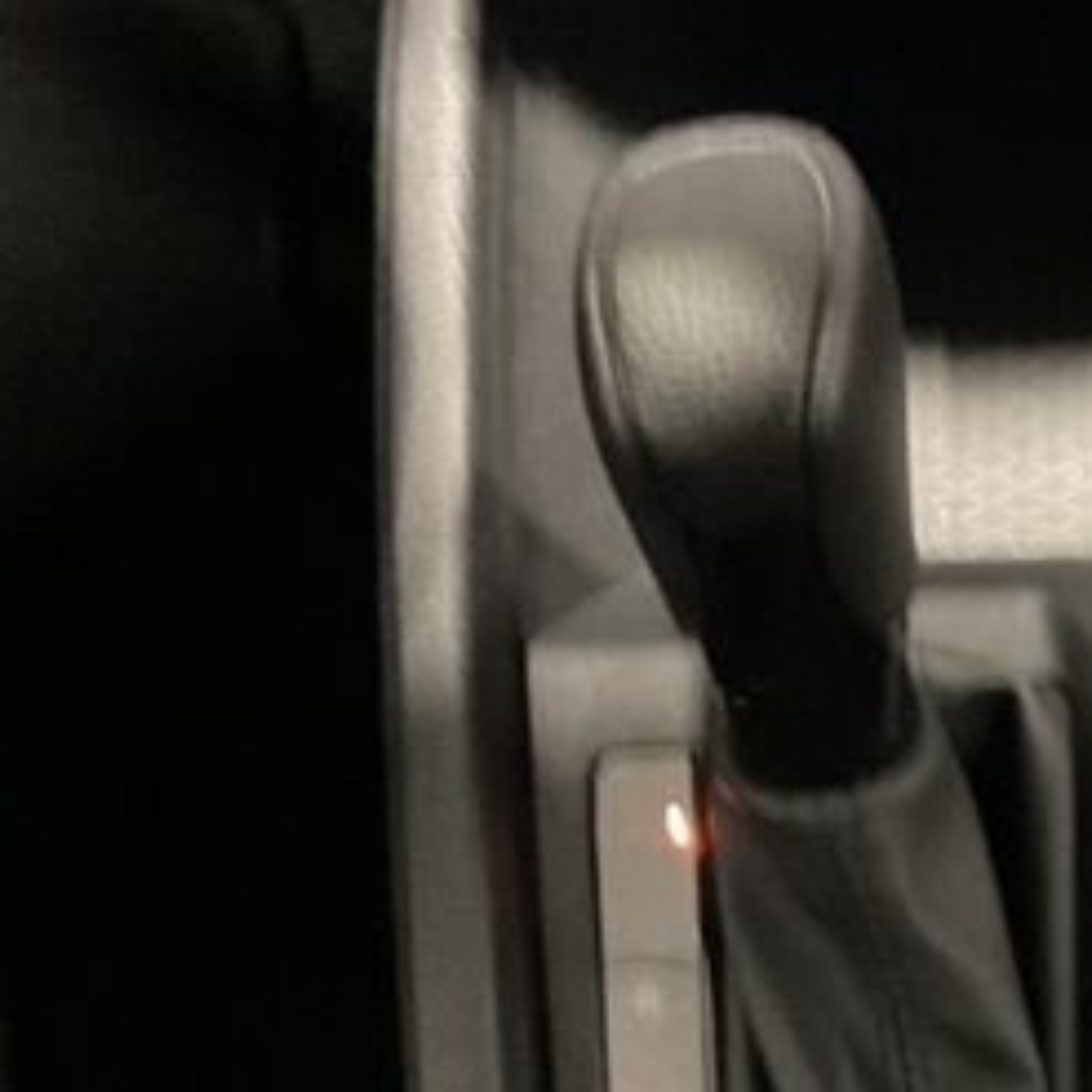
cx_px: 1154
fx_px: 3569
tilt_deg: -64.7
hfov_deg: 16.9
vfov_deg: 16.5
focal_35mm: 100
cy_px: 1385
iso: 640
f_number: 1.8
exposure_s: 1/15
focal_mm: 3
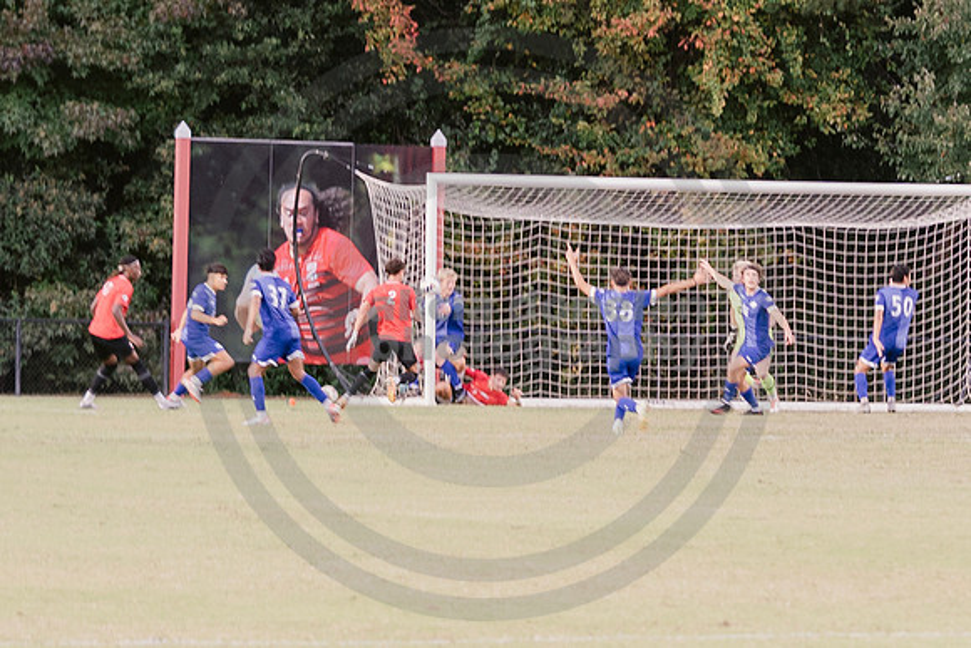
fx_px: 7876
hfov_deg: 7.1
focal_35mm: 292
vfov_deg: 4.7
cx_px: 565
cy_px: 301
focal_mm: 90
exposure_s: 1/125
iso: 640
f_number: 3.2
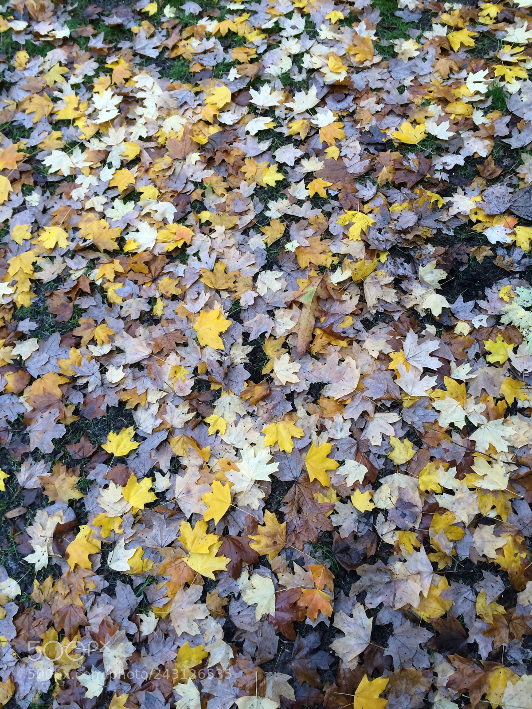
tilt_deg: -64.5
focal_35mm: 29
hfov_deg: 48.2
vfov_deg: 61.7
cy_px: 354
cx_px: 266
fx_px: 594
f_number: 2.2
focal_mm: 4.15
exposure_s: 1/40
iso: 40
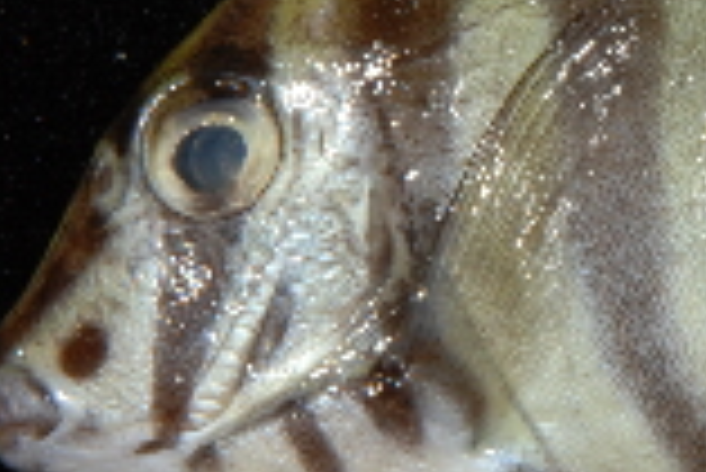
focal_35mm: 519
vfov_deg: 2.7
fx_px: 10188
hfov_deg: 4.0
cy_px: 139
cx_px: 821
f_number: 22
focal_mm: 85
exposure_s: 1/60
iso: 200
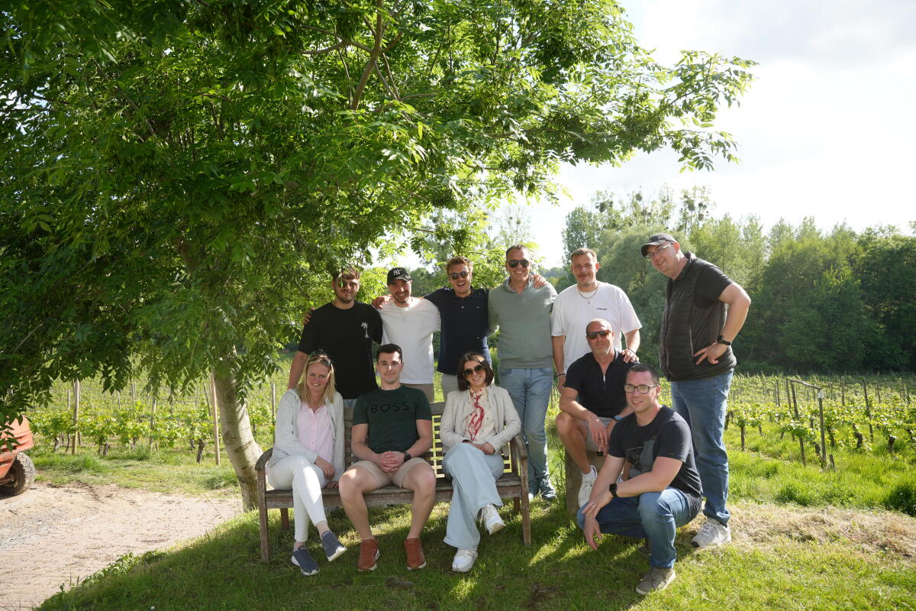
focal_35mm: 24
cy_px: 306
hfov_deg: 73.7
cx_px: 458
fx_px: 611
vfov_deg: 53.1
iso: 100
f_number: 4.5
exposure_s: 1/320
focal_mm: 24
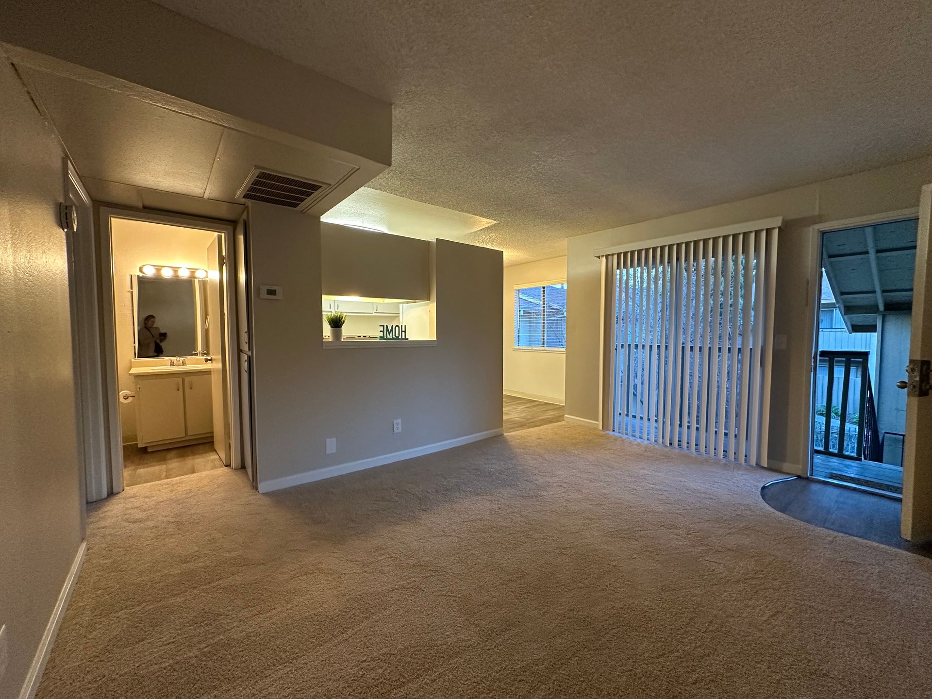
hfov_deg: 102.1
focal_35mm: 14
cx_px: 466
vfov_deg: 85.7
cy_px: 350
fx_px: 377
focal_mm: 2.22
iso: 400
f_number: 2.2
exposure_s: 1/60
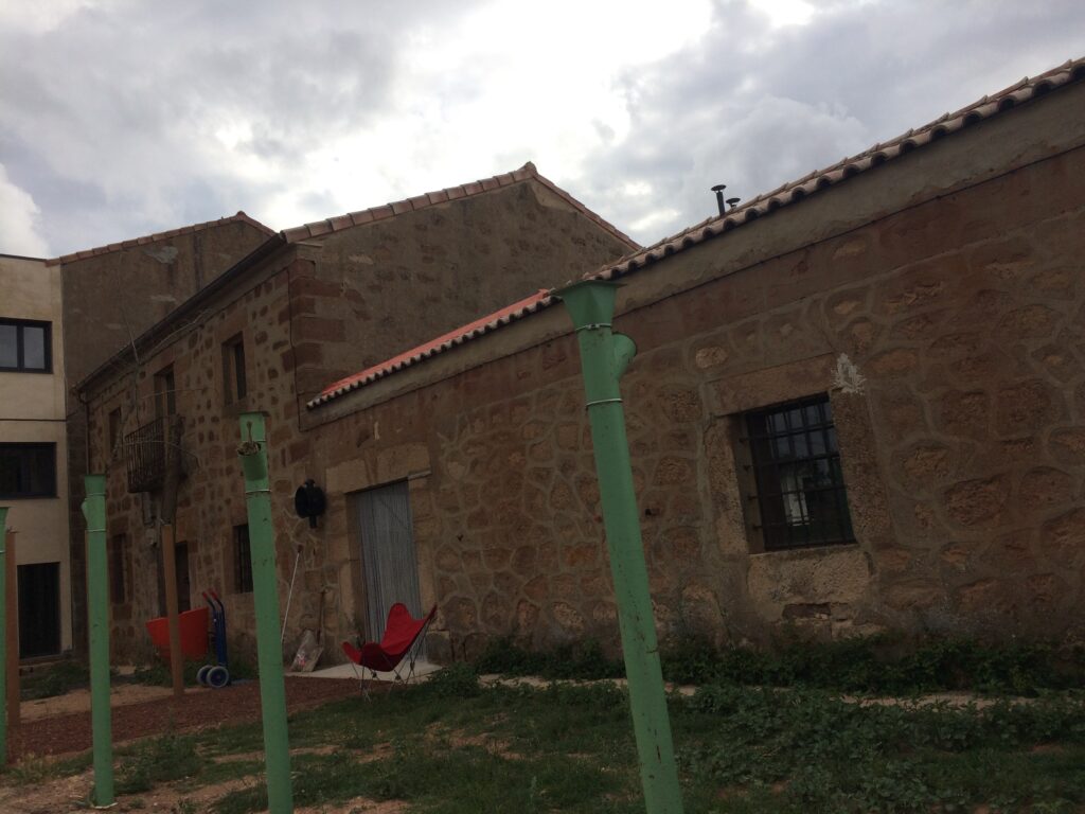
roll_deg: +7.1
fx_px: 909
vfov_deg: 48.2
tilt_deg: +6.5
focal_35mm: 29
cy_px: 407
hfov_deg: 61.7
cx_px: 542
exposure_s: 1/2415
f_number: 2.2
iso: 32
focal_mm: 4.15
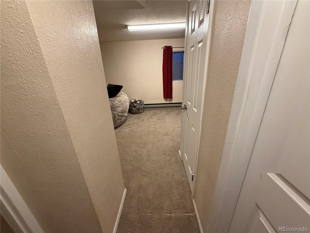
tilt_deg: -21.0
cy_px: 116
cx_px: 155
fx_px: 125
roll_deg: +2.7
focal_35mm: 14
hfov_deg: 102.1
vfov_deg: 85.7
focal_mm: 2.22
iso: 320
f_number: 2.2
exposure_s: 1/60
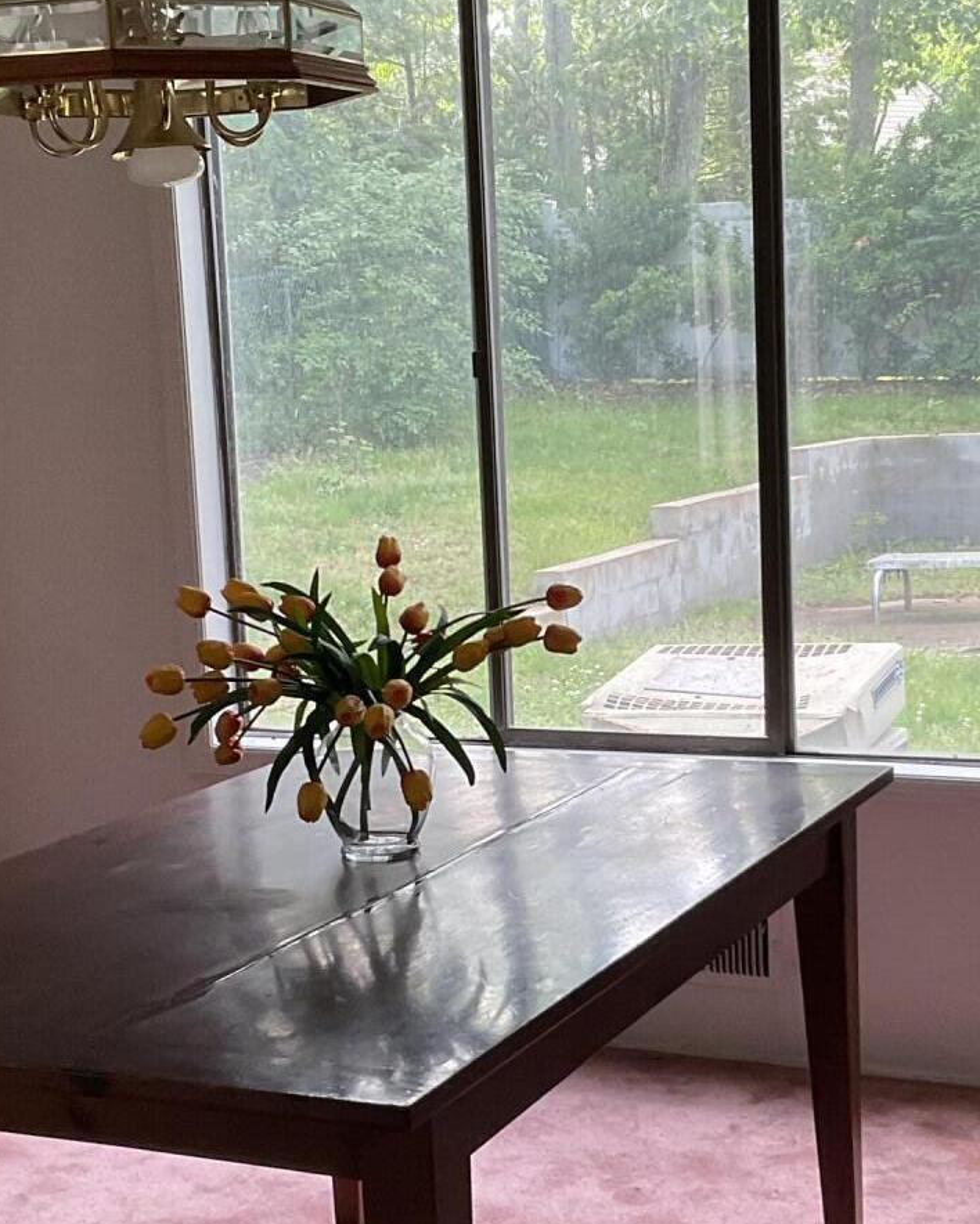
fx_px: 2320
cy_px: 676
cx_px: 504
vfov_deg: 29.6
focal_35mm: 64
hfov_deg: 23.8
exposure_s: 1/112
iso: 64
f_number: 1.8
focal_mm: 3
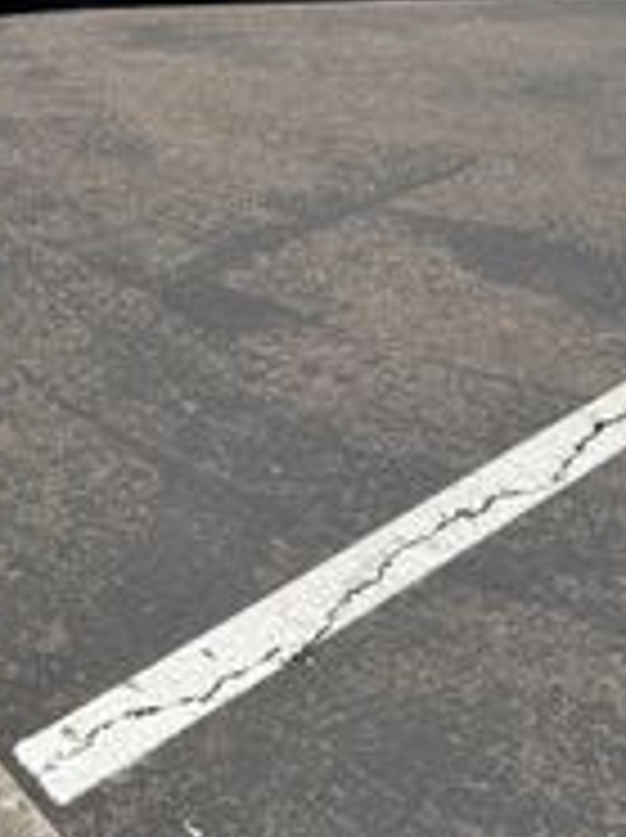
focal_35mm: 62
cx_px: 248
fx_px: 1498
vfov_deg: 28.2
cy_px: -104
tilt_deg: -14.7
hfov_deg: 23.6
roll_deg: +2.2
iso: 80
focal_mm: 6.76
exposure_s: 1/2833
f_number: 1.78
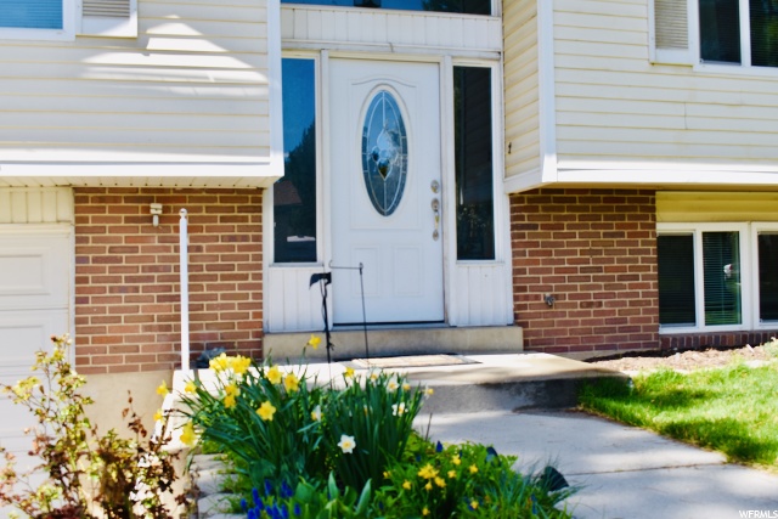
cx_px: 389
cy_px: 260
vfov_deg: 33.0
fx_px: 875
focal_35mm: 40
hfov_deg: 47.9
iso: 200
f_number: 9
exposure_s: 1/320
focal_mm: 27
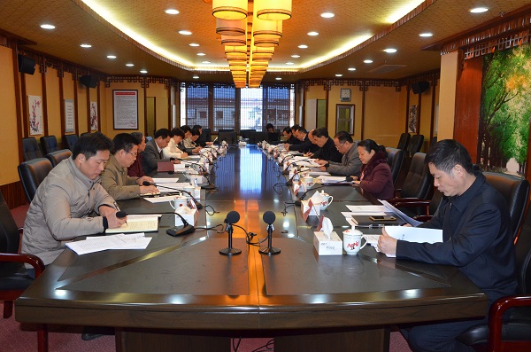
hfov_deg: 59.6
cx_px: 266
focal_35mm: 32
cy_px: 176
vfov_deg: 41.5
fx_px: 464
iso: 1600
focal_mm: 21
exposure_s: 1/80
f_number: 5.6
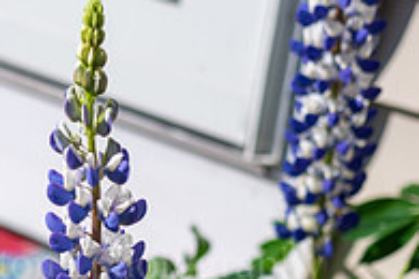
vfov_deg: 13.0
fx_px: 1210
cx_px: 41
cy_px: 267
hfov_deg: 19.3
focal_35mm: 104
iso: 100
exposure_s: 1/4000
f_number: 2
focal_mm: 35
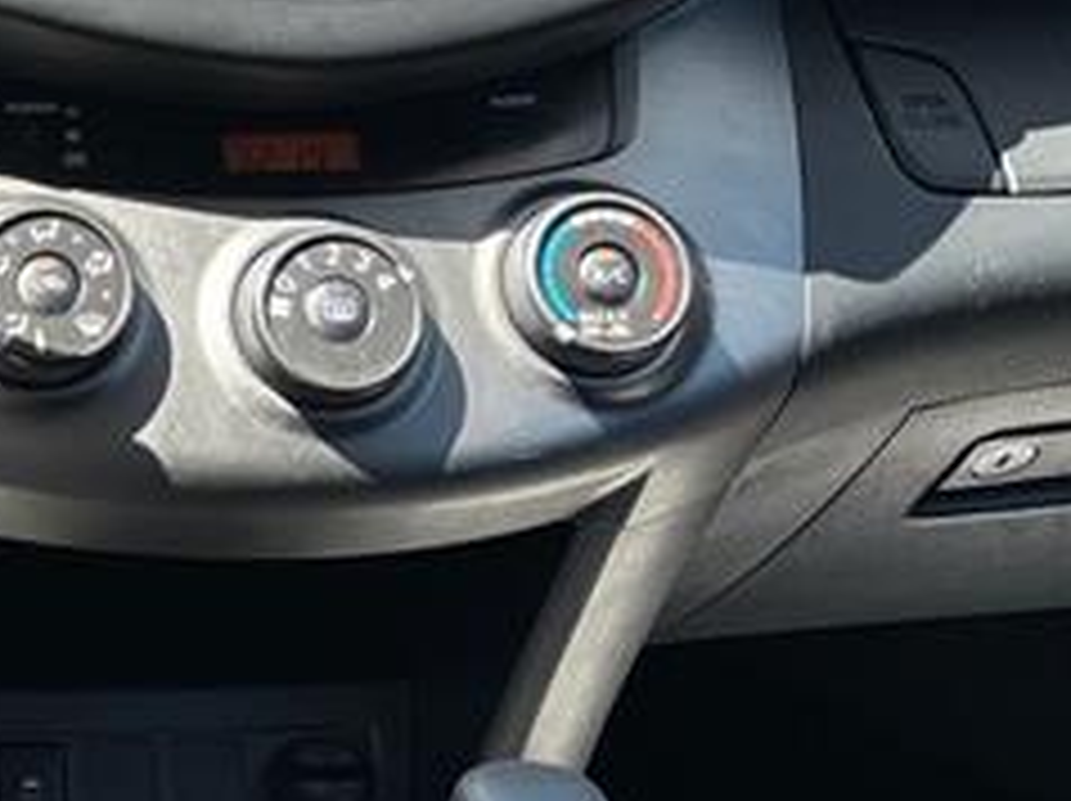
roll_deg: +0.4
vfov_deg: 13.2
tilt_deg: -26.1
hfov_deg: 15.5
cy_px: 536
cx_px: -756
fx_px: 3462
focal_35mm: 112
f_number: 1.6
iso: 50
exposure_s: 1/493
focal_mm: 5.96
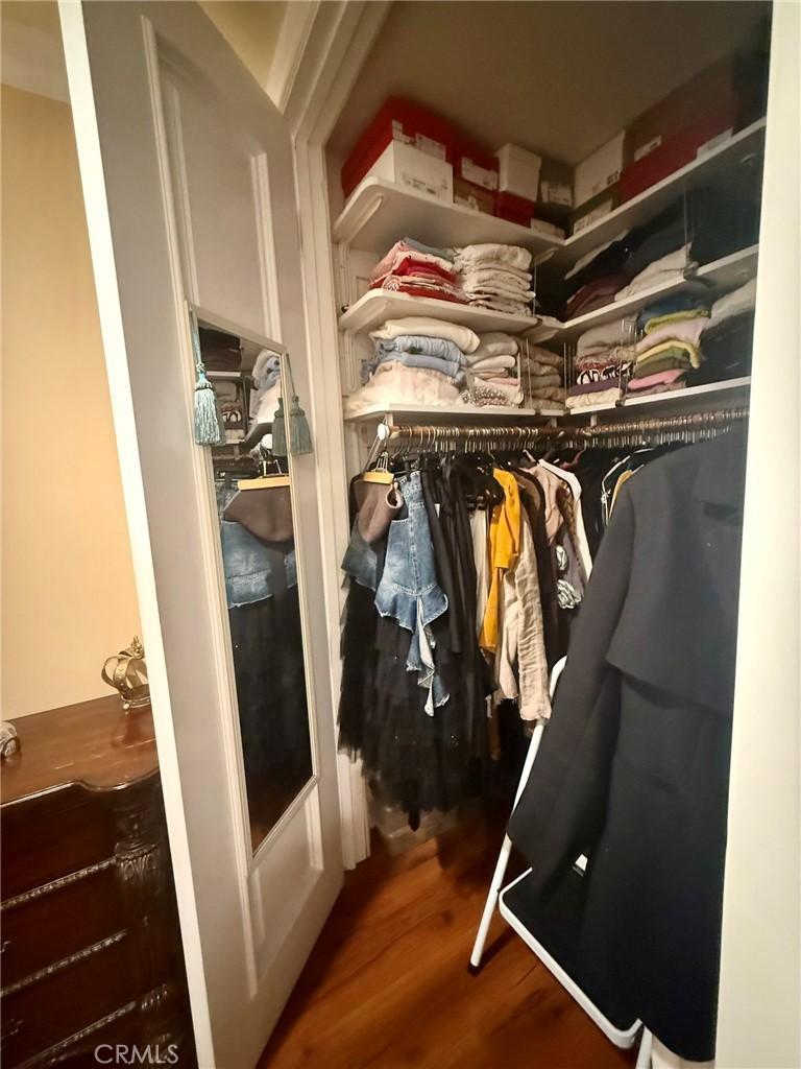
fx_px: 432
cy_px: 534
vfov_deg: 102.1
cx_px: 400
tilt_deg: -7.2
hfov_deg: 85.7
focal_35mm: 14
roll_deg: +3.2
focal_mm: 2.22
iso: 1600
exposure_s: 1/40
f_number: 2.2
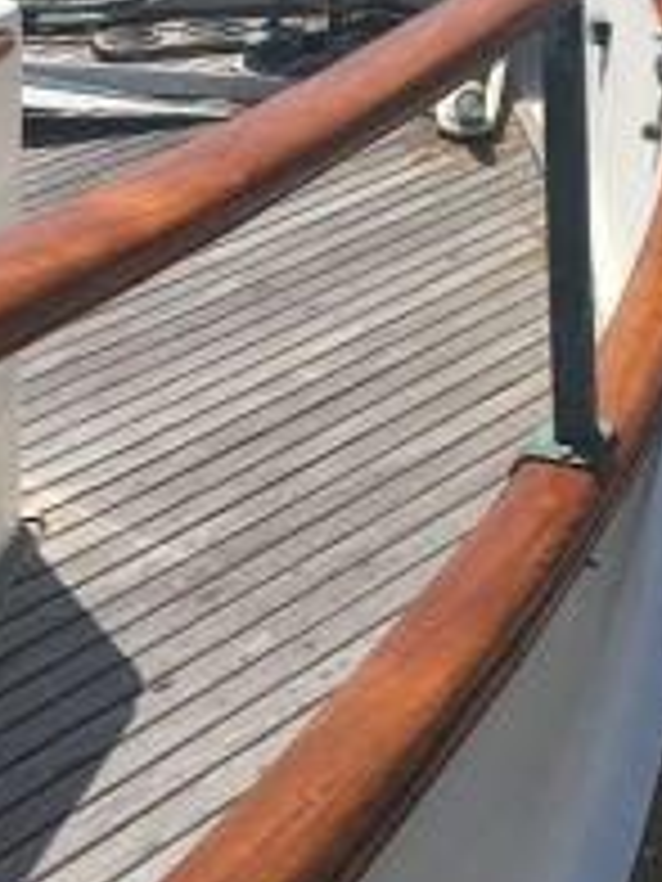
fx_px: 2269
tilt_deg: -3.9
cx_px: 194
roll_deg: -4.1
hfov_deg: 16.5
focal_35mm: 89
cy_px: -225
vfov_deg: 20.4
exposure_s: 1/2481
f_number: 2.2
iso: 25
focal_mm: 4.15
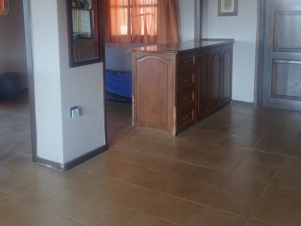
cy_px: 55
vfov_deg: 35.1
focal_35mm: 40
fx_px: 348
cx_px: 126
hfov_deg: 46.6
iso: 200
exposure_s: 1/60
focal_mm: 3.98
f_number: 1.8
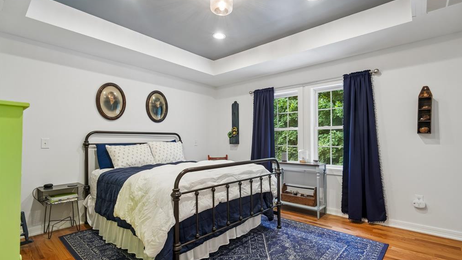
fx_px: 208
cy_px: 142
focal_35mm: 17
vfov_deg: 63.8
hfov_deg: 95.9
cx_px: 234
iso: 400
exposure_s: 1/4
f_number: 8
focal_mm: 16
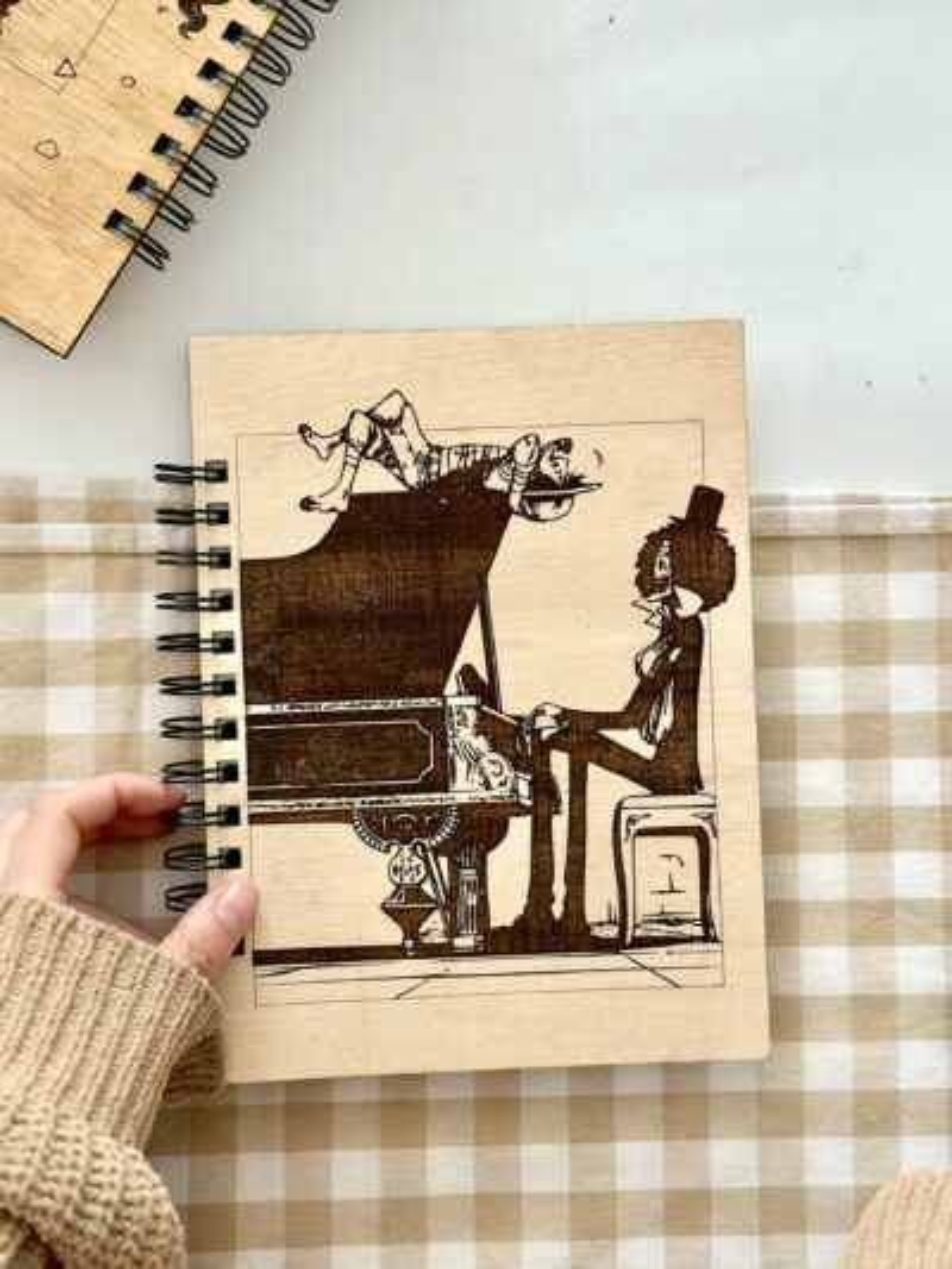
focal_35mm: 48
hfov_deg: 30.3
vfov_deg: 39.6
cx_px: 476
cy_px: 634
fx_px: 1759
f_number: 1.78
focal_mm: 6.86
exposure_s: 1/42
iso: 400
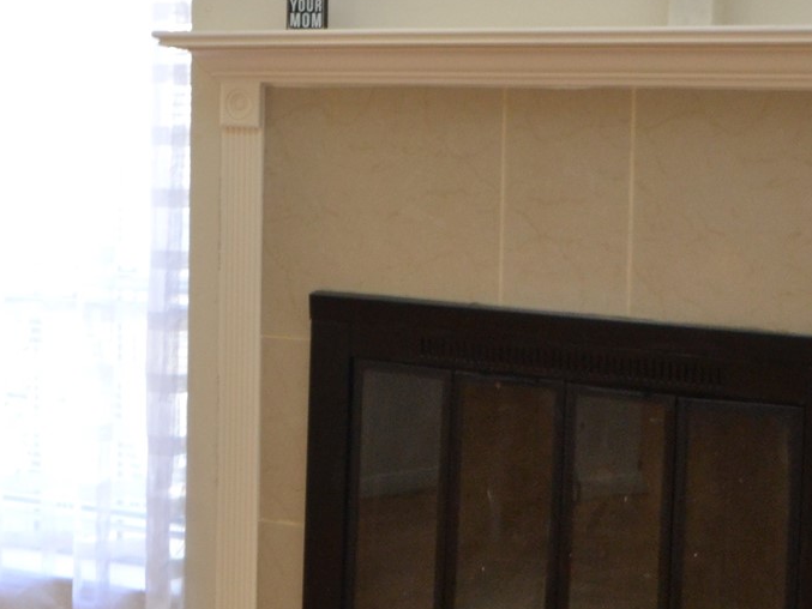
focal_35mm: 74
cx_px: 185
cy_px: 162
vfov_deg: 19.8
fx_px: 1736
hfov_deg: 25.9
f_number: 4
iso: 720
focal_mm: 16
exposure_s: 1/60
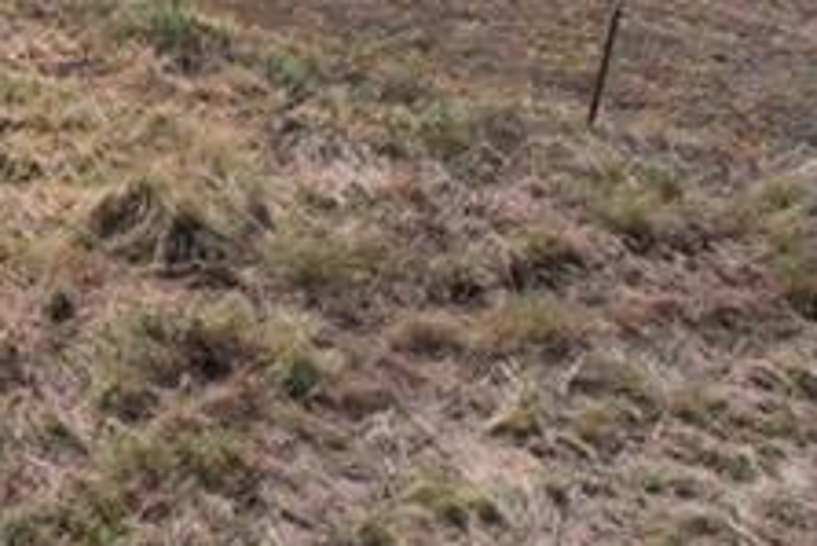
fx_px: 2294
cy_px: -216
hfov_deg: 15.5
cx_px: -879
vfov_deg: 13.0
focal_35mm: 101
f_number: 2.8
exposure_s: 1/2500
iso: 200
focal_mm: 8.38
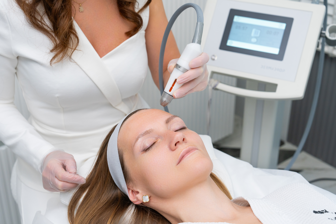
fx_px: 504
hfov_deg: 36.9
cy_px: 112
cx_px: 168
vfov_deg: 25.1
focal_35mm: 54
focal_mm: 54
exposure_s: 1/250
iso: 800
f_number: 5.6
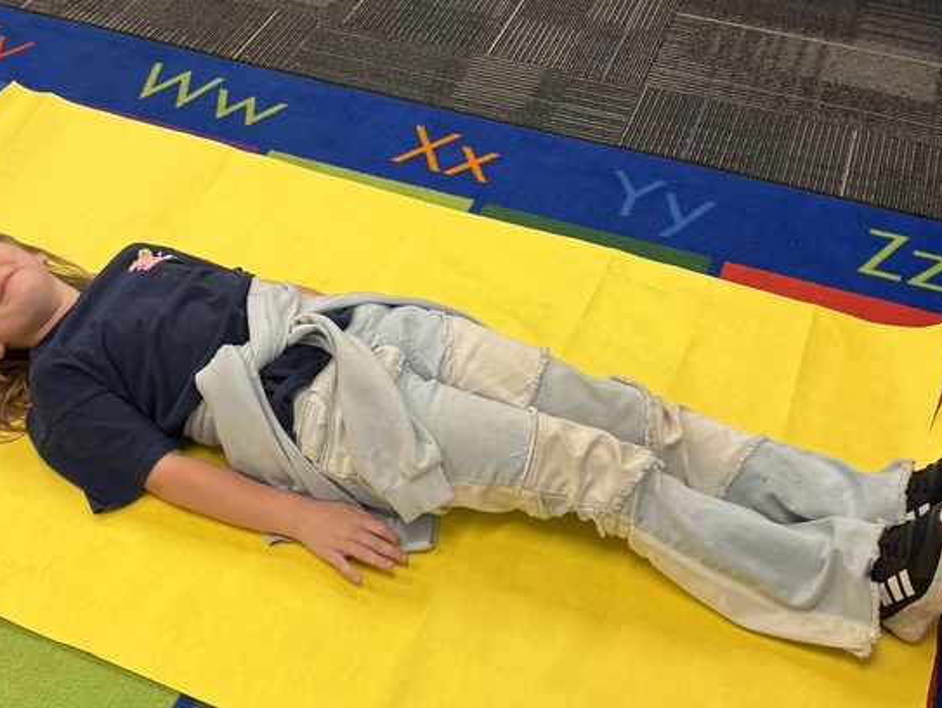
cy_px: 319
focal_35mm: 49
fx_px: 1334
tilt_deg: -39.0
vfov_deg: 29.7
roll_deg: +0.0
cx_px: 399
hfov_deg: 38.8
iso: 100
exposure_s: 1/60
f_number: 1.6
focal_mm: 5.96
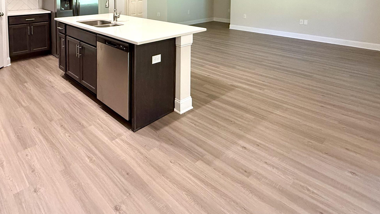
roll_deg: +0.2
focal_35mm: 24
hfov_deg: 74.9
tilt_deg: -2.9
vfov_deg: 41.5
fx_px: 242
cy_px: 1
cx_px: 141
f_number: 2.2
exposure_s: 1/120
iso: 320
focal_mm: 2.22
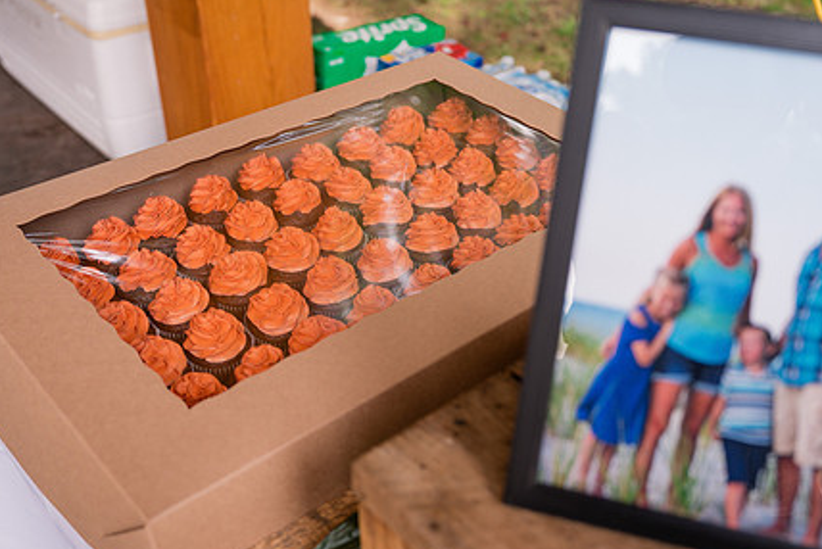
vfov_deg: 31.9
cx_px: 459
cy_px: 258
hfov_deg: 46.3
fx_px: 960
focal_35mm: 42
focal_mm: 31
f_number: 2.8
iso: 200
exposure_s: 1/250
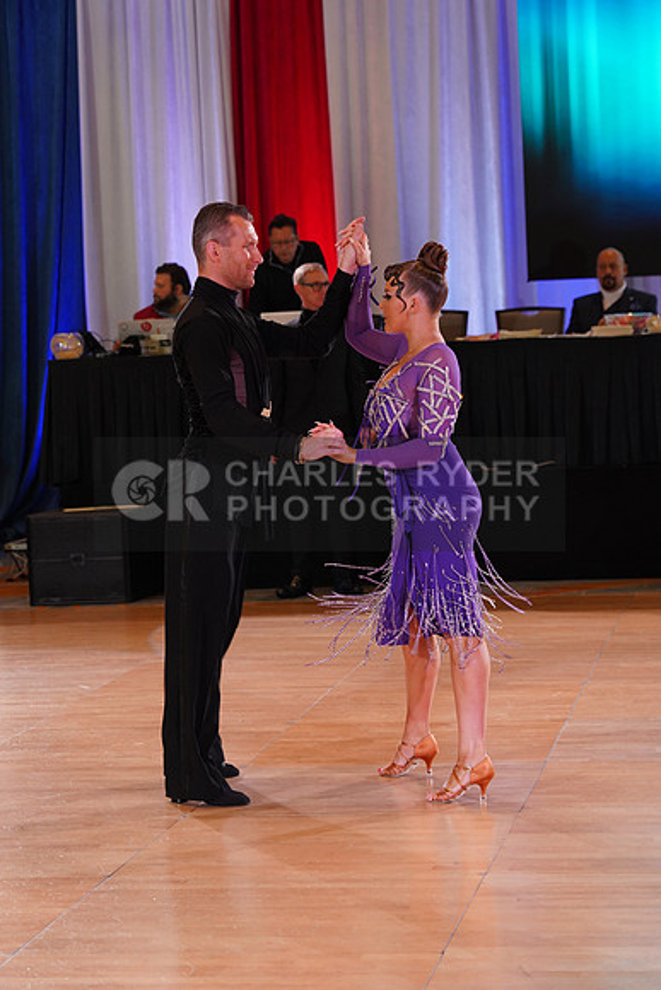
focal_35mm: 105
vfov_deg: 19.5
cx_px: 330
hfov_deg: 13.0
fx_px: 2890
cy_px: 495
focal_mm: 105
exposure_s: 1/160
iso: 1600
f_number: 5.6
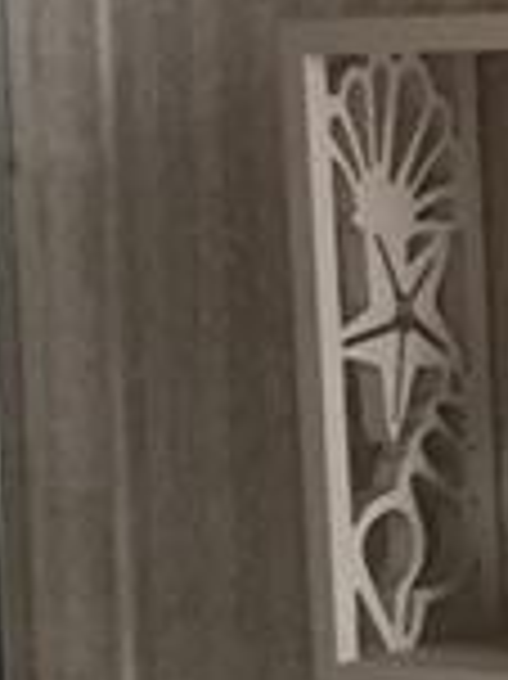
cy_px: 883
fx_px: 4526
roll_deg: +1.3
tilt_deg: -8.6
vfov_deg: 8.5
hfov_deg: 6.3
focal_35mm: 231
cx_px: 850
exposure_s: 1/30
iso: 80
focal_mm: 4.15
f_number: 2.2
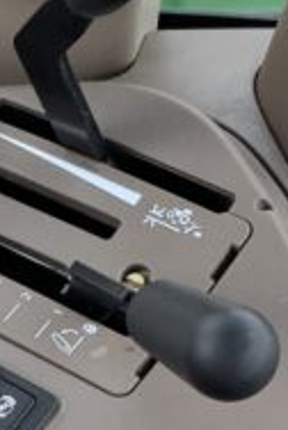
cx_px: -130
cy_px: 508
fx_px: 1961
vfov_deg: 12.2
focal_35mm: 164
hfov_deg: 8.2
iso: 25
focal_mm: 3
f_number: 1.8
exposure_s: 1/122
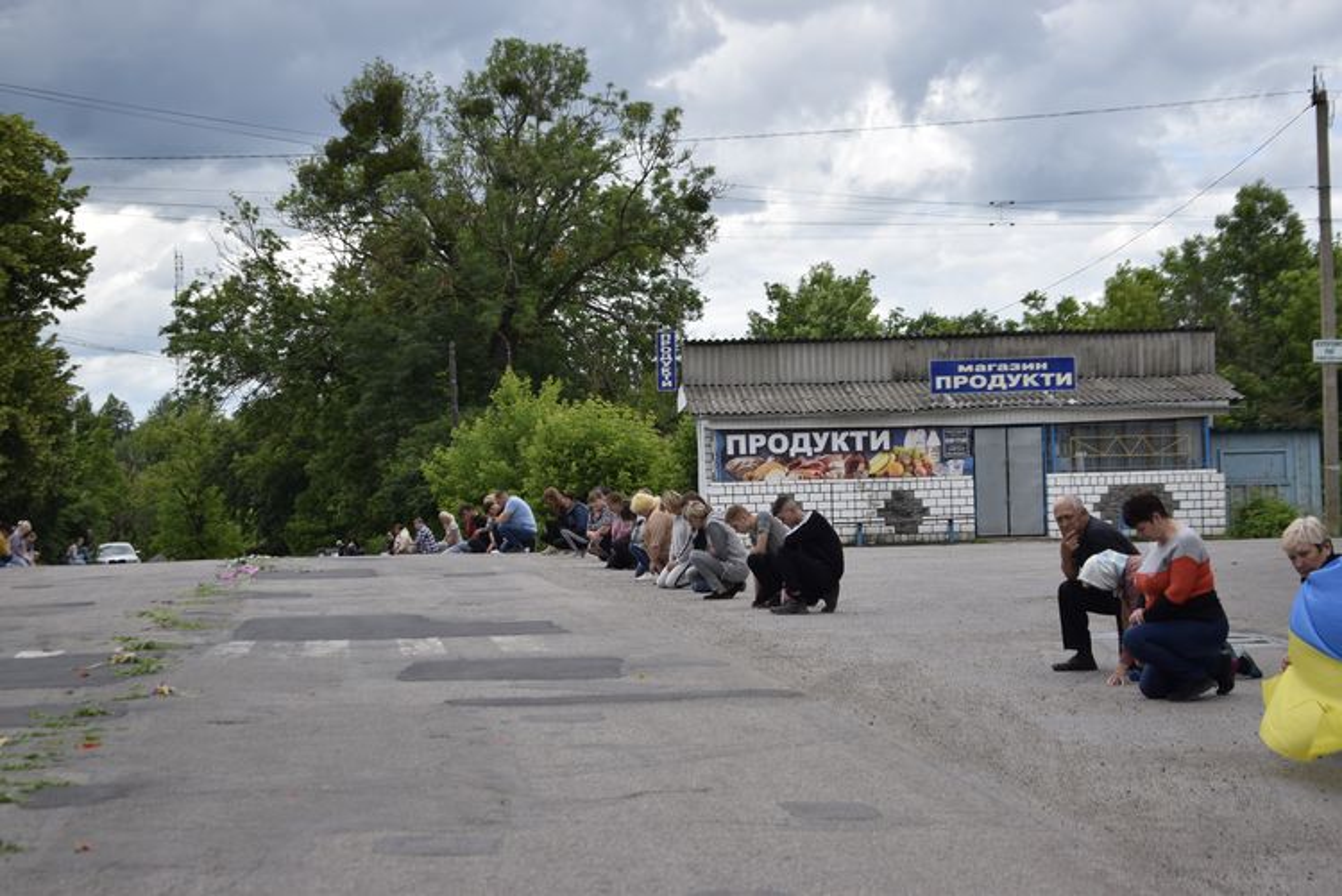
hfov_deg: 24.6
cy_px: 448
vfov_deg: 16.6
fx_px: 3077
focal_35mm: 82
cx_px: 671
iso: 200
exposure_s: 1/640
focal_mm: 55
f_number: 5.6
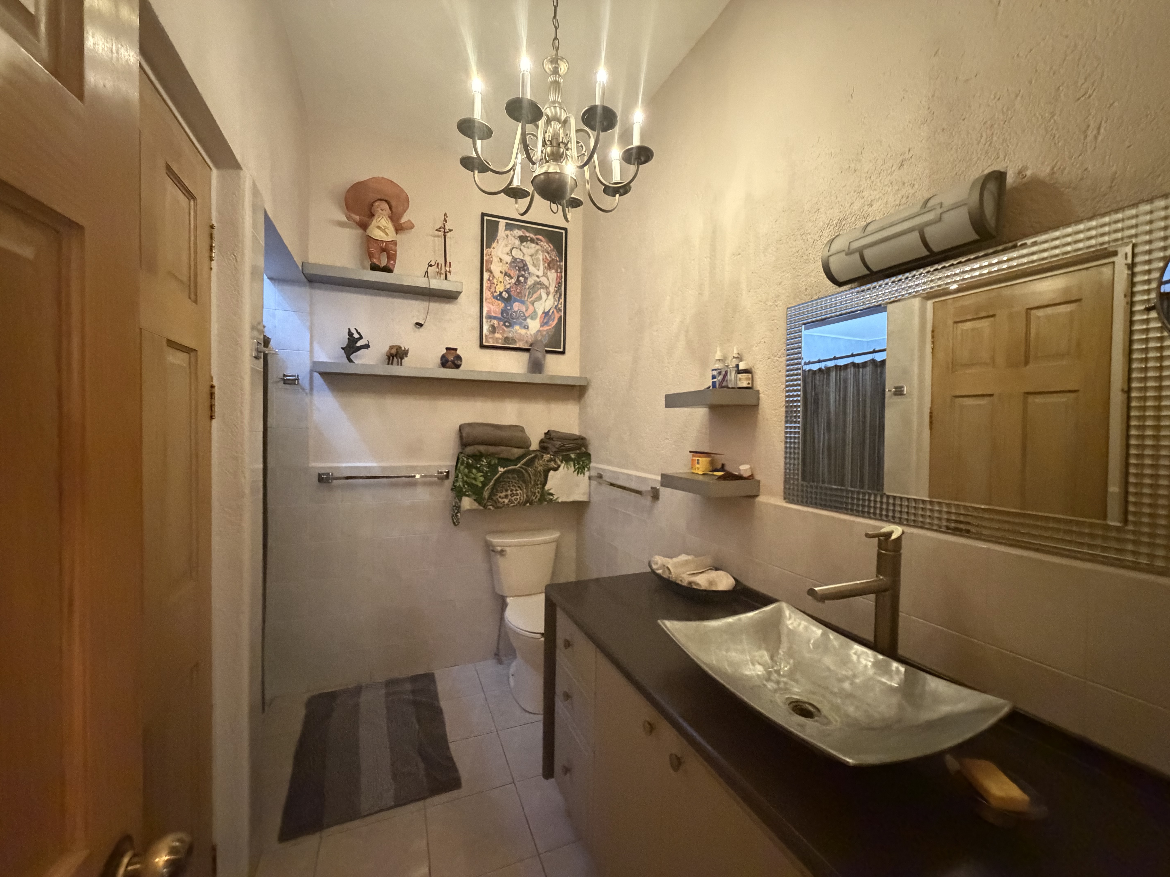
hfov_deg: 102.1
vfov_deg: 85.7
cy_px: 438
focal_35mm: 14
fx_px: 473
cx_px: 585
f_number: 2.2
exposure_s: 1/60
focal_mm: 2.22
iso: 1250
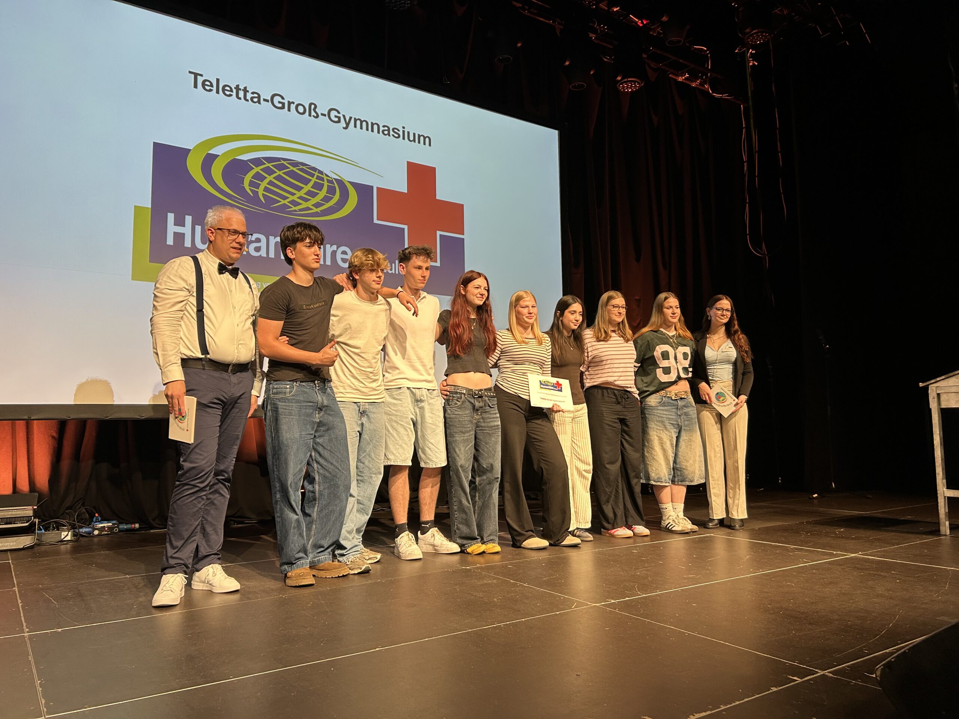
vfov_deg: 53.1
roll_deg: +1.0
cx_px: 480
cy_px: 360
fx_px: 720
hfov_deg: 67.3
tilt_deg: +5.7
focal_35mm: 26
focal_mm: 5.7
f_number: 1.5
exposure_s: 1/89
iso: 125
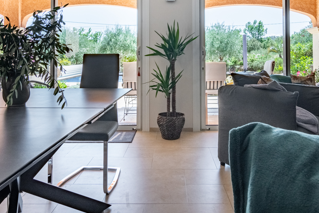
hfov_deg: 60.3
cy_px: 68
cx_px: 165
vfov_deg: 41.7
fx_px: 275
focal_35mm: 31
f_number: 6.3
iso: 500
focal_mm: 14
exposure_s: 1/4000
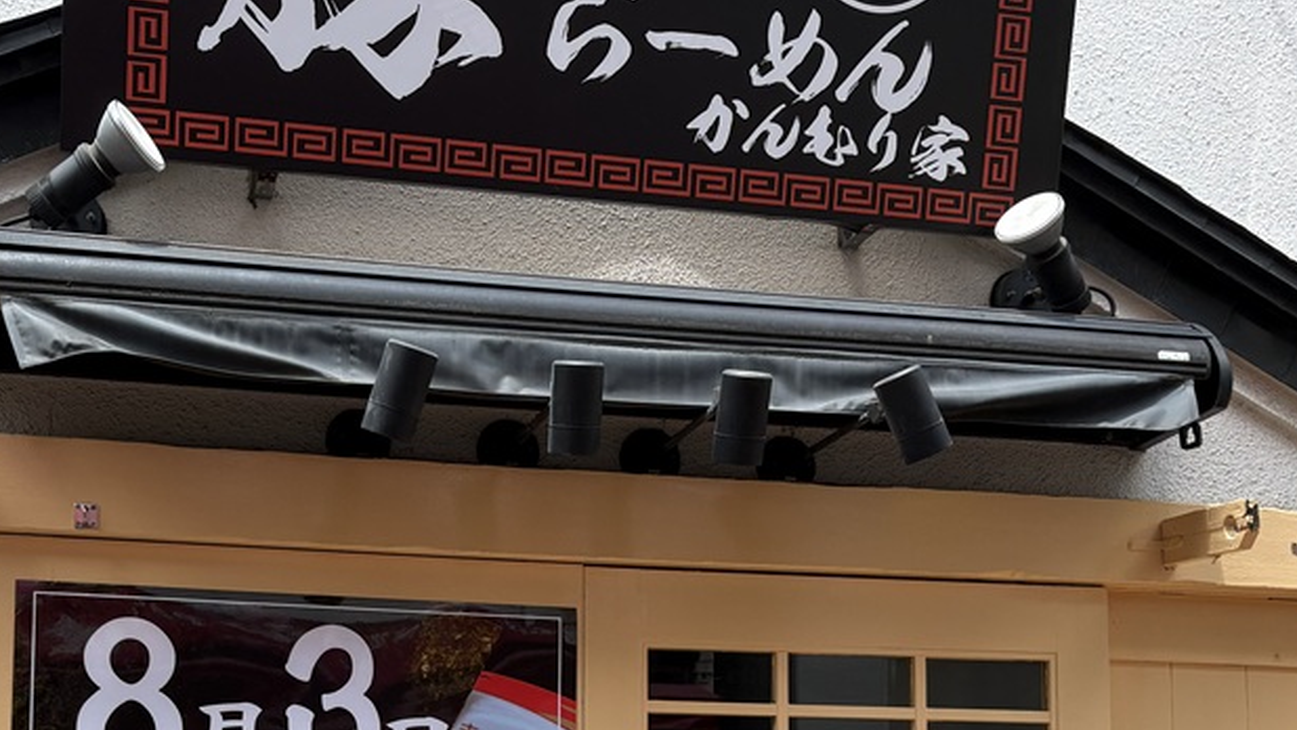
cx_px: 506
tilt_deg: +7.6
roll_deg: +0.7
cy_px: 772
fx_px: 1892
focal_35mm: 55
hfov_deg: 37.7
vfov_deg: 20.9
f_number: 1.6
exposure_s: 1/694
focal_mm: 5.96
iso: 50
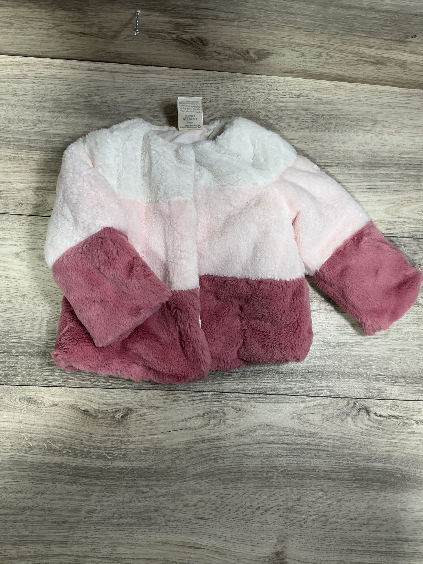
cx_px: 212
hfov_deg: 48.2
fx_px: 472
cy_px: 282
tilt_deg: -83.6
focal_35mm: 29
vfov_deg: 61.7
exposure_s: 1/50
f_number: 1.8
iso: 40
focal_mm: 3
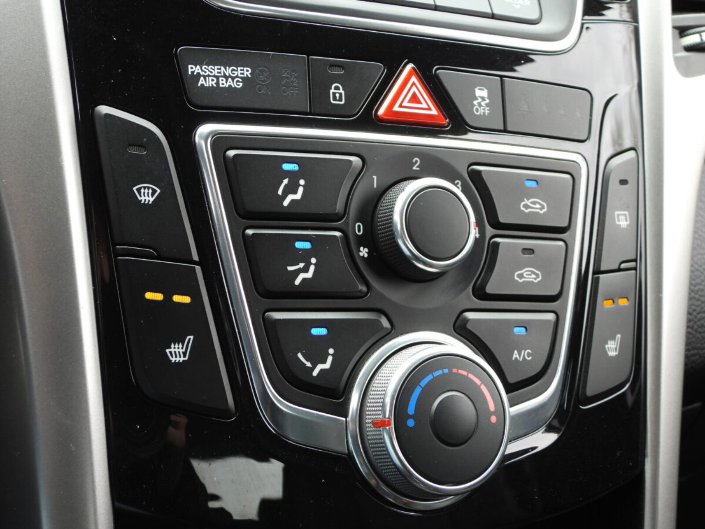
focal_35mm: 60
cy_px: 264
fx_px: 1222
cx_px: 352
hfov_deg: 32.2
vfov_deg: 24.4
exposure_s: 1/40
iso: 100
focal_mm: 10.7
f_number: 3.5
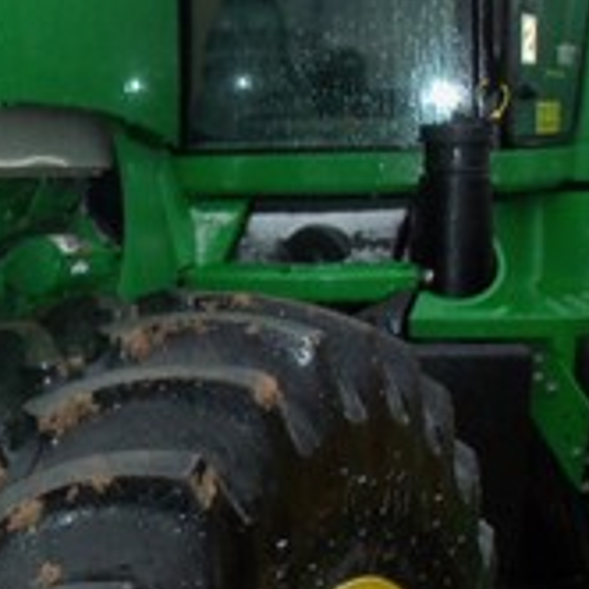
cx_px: -192
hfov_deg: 19.0
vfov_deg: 20.6
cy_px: 234
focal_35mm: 84
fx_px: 1617
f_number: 3.4
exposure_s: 1/30
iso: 100
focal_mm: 5.2
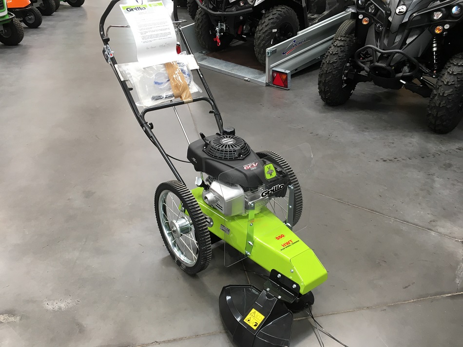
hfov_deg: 61.7
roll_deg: -1.7
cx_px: 232
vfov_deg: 48.2
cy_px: 174
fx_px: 388
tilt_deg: -28.3
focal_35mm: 29
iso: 32
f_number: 2.2
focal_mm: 4.15
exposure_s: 1/33
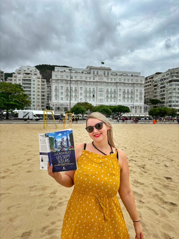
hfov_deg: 53.1
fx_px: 179
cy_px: 120
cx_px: 90
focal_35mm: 26
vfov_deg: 67.3
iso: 50
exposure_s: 1/6329
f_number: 1.6
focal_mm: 5.96
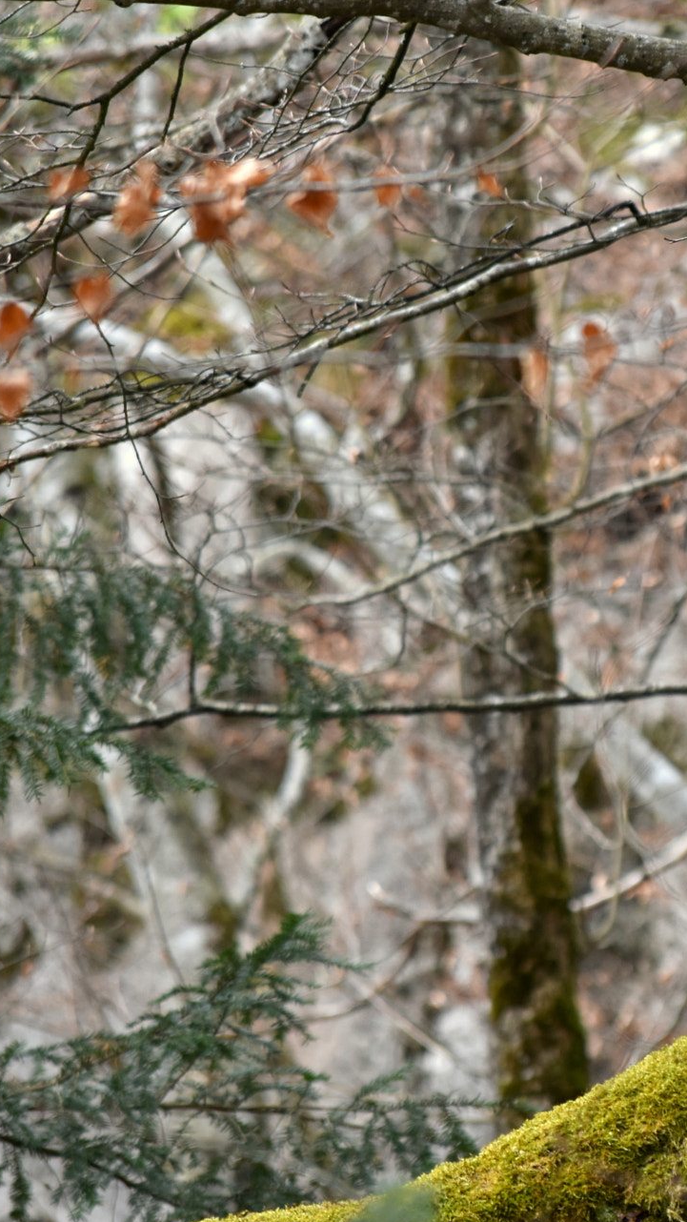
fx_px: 16259
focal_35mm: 502
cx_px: 613
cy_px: 618
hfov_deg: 2.4
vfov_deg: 4.3
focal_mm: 200
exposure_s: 1/320
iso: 400
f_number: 5.6
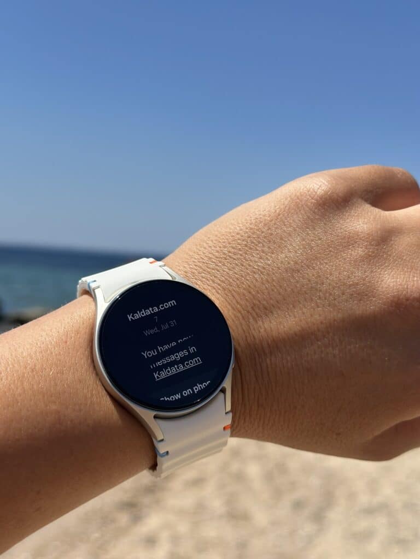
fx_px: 777
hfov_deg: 30.3
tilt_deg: -1.3
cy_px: 280
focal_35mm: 48
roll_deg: -5.0
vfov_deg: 39.7
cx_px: 210
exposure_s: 1/7092
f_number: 1.78
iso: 80
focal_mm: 6.86
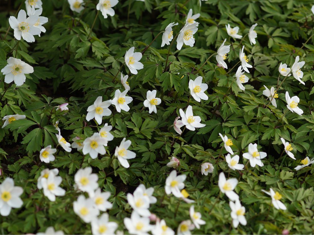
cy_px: 117
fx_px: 1478
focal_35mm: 163
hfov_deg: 12.1
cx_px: 175
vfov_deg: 9.1
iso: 100
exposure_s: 1/160
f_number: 4.5
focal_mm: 100
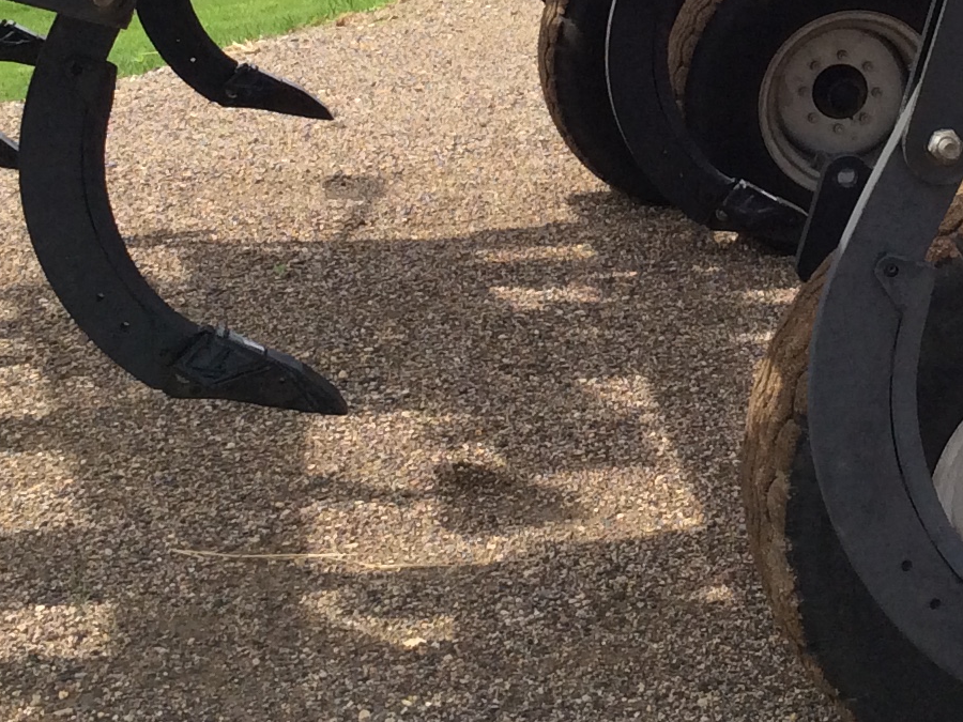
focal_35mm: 92
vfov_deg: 15.6
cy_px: -107
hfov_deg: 21.1
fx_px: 2559
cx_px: 733
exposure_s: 1/907
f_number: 2.4
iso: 32
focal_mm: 3.3
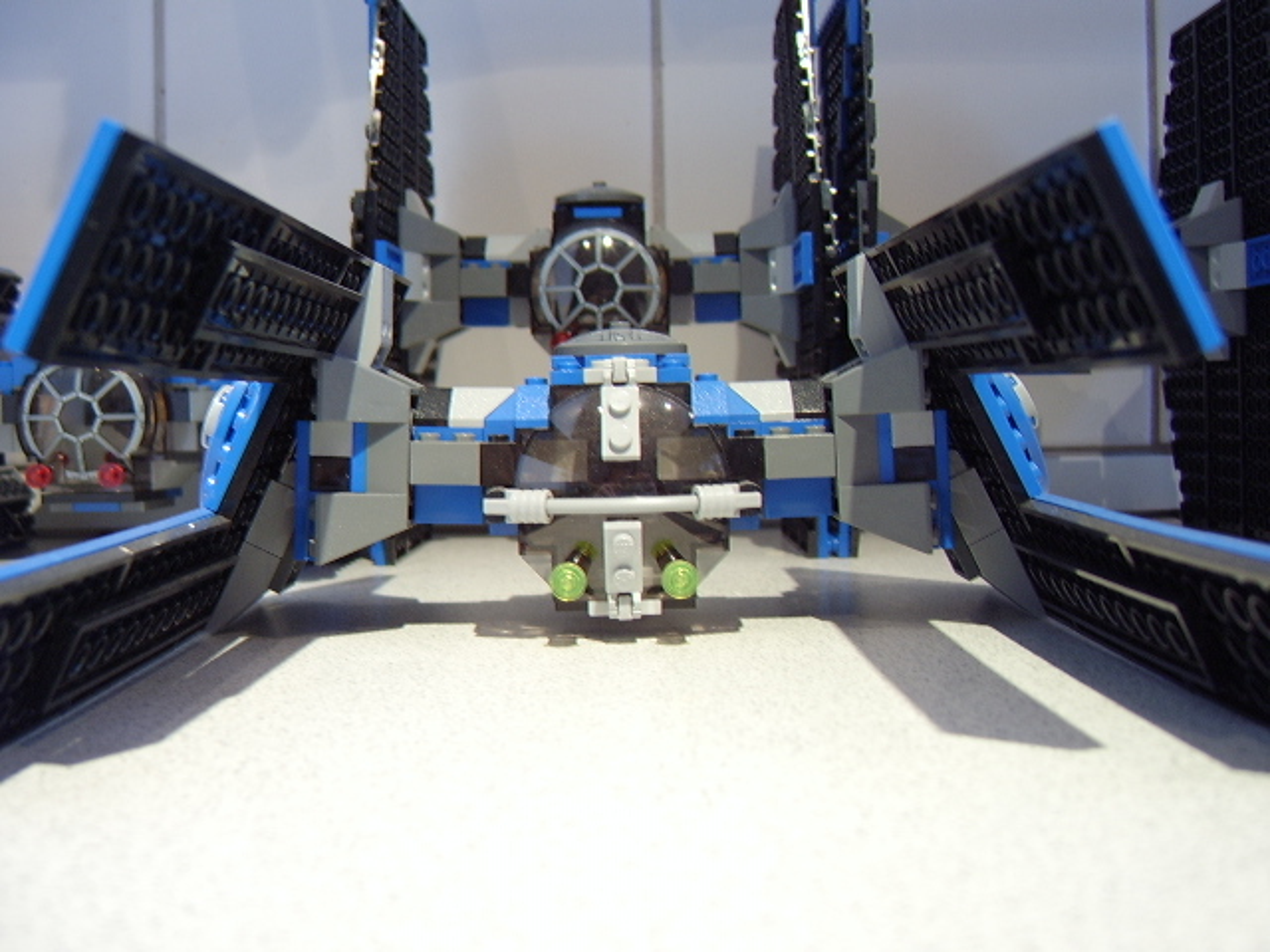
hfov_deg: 58.4
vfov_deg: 45.4
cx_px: 635
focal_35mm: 31
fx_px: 1137
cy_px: 476
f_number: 2.7
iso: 100
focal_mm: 8.13
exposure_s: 1/5
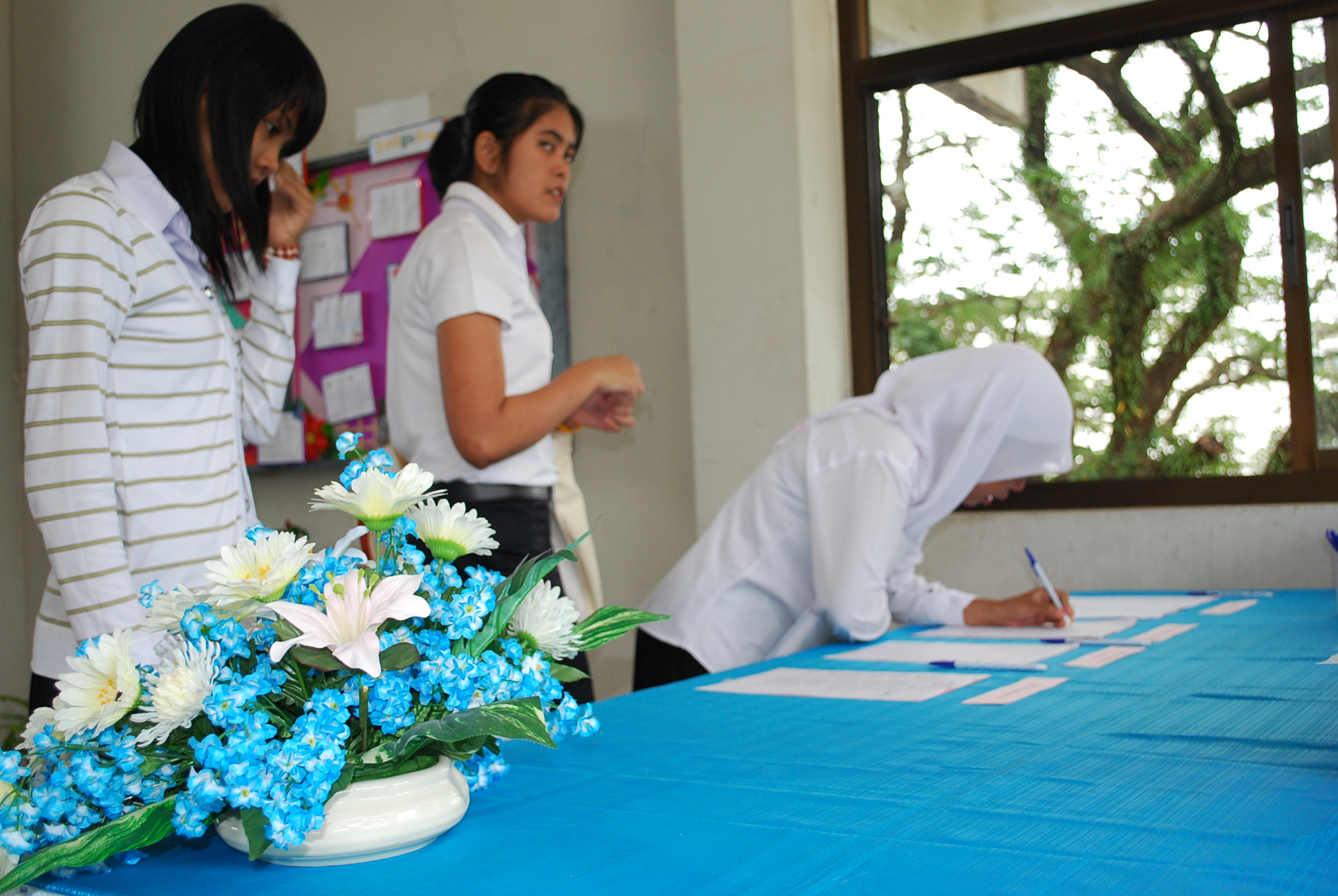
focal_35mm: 39
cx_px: 669
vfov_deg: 34.3
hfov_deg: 49.5
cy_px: 448
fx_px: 1451
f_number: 4.2
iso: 400
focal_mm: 26
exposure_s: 1/50
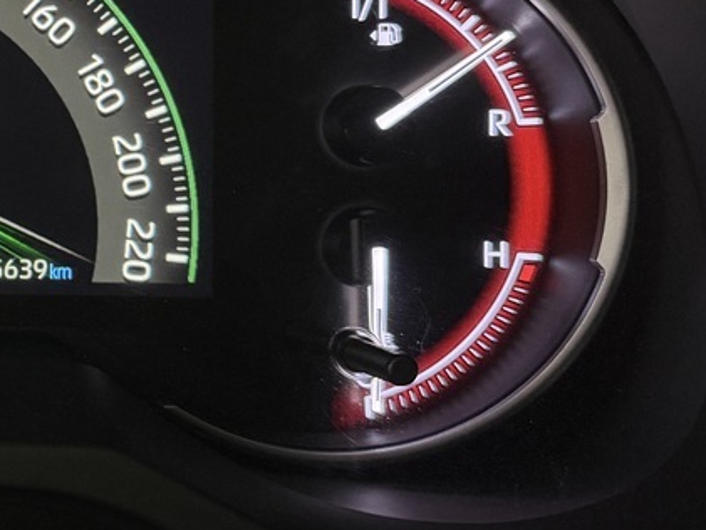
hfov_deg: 21.3
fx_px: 1673
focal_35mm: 82
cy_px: 131
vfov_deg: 17.9
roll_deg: -0.1
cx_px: -238
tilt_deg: -24.4
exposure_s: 1/49
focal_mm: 6.76
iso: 400
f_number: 1.78
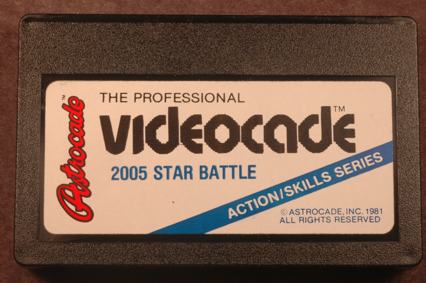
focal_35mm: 90
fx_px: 1064
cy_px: 142
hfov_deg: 22.6
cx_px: 213
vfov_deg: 15.2
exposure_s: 1/3
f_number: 36
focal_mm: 60
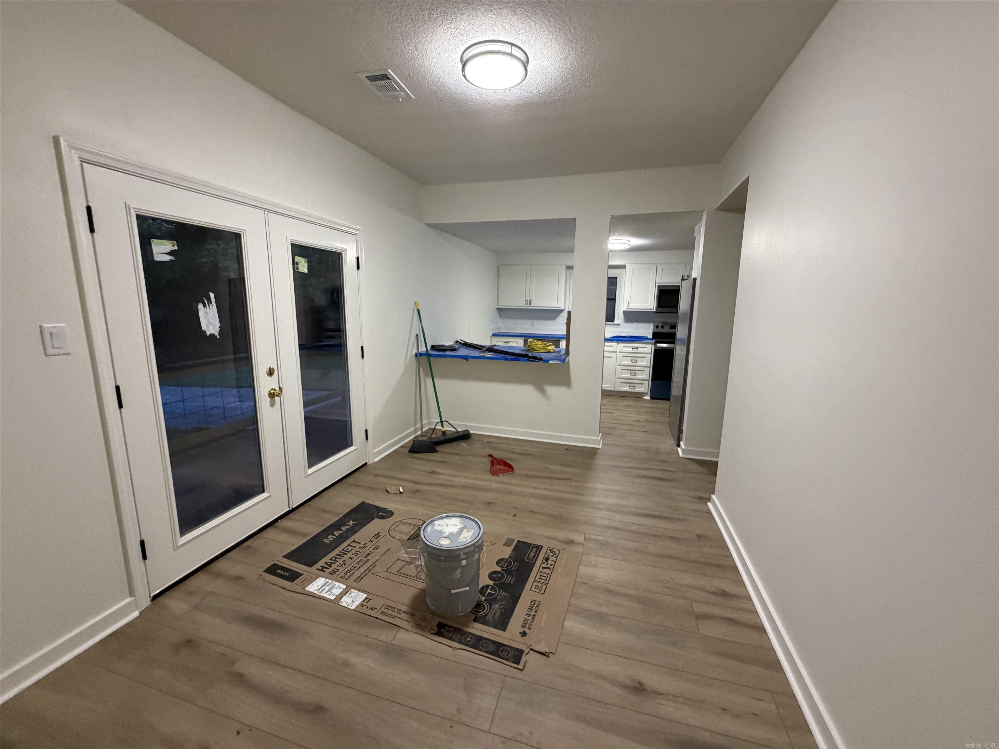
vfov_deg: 85.7
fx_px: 404
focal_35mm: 14
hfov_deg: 102.1
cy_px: 374
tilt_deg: -7.5
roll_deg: +0.2
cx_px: 500
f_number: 2.2
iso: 400
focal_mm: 2.22
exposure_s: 1/60
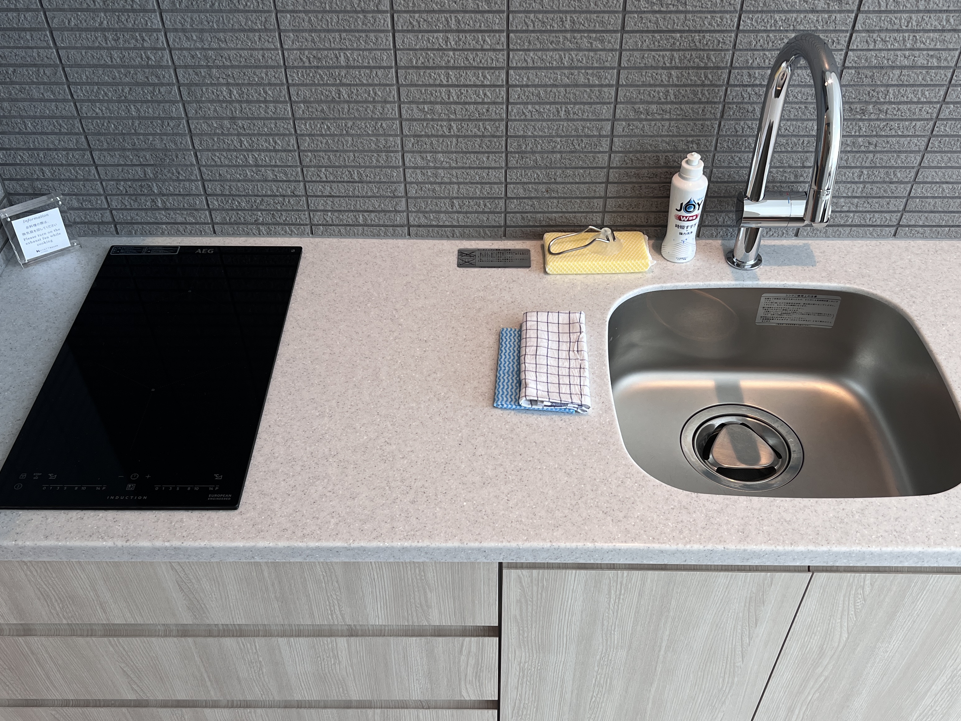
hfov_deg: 54.0
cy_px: 409
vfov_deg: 41.7
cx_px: 488
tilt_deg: -46.0
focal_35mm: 34
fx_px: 944
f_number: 1.5
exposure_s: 1/120
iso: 64
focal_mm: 5.7
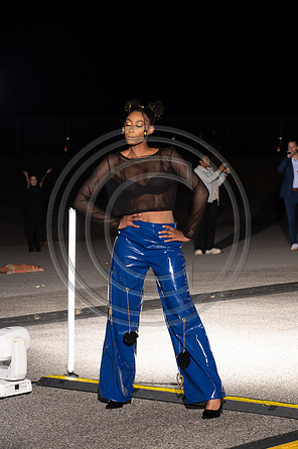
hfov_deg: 12.3
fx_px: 1382
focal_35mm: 111
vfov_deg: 18.4
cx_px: 150
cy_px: 226
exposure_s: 1/200
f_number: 6.3
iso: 1000
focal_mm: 110
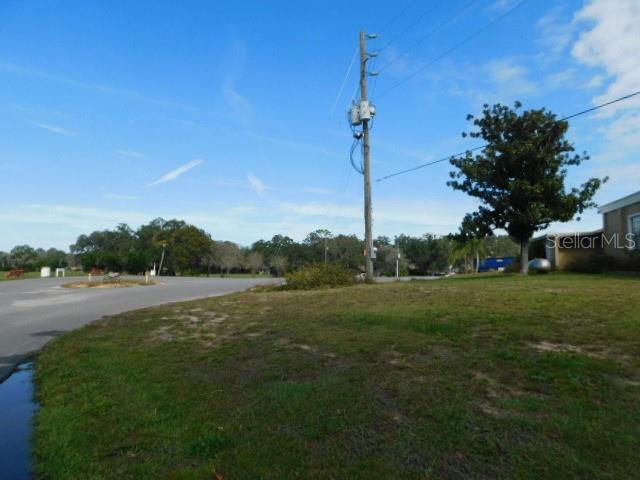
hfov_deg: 73.9
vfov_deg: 58.9
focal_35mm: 23
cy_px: 240
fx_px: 425
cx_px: 320
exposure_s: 1/500
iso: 125
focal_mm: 4
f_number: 6
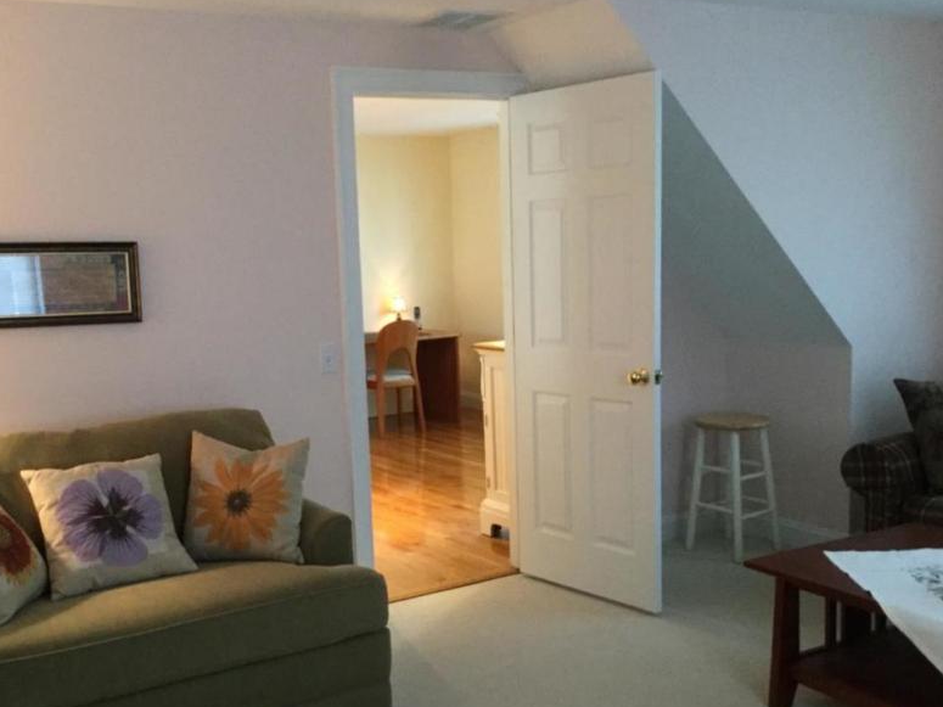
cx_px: 400
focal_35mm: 41
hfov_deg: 45.6
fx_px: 1117
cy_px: 413
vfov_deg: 35.0
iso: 200
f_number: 2.4
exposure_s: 1/17
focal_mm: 3.3
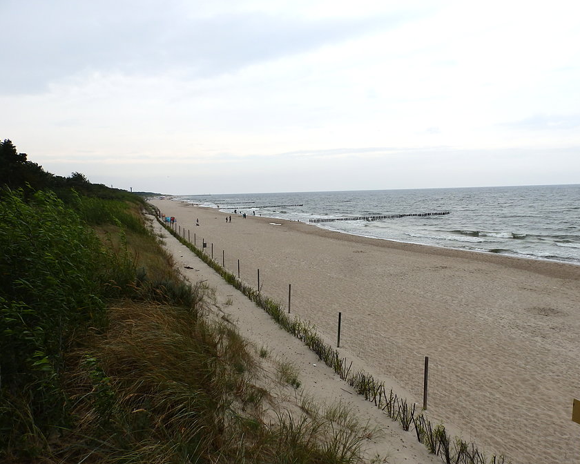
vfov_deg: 60.9
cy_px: 232
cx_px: 299
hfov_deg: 72.6
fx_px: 395
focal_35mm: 23
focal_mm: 4
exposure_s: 1/320
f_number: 4.5
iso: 80
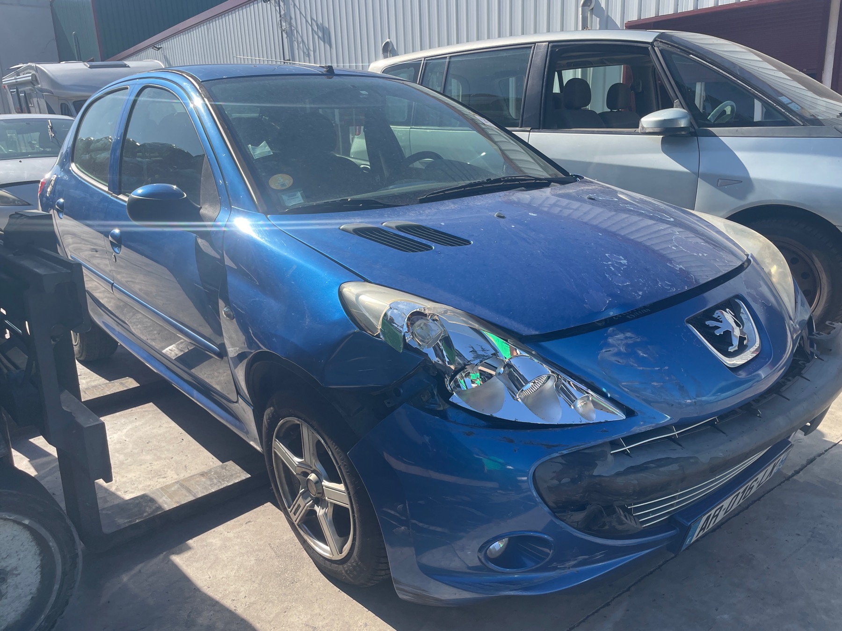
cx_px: 421
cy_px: 316
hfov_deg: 67.3
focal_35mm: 26
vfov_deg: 53.1
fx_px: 632
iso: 32
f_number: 1.6
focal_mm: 4.2
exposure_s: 1/1553
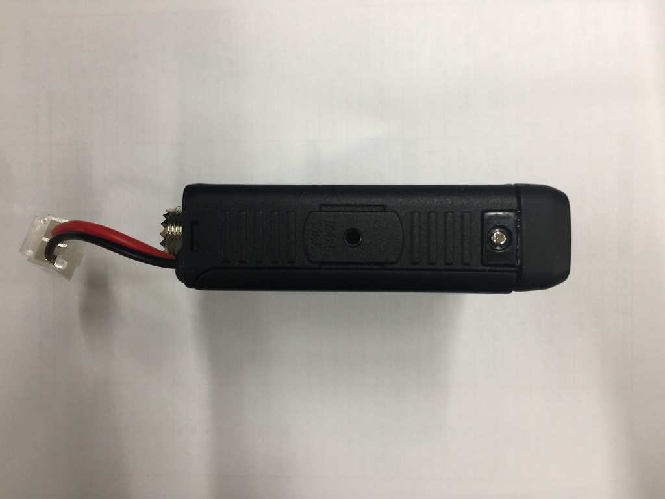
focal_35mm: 29
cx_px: 332
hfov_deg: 61.7
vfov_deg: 48.2
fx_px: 557
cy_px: 250
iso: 40
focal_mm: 4.15
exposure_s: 1/33
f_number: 2.2
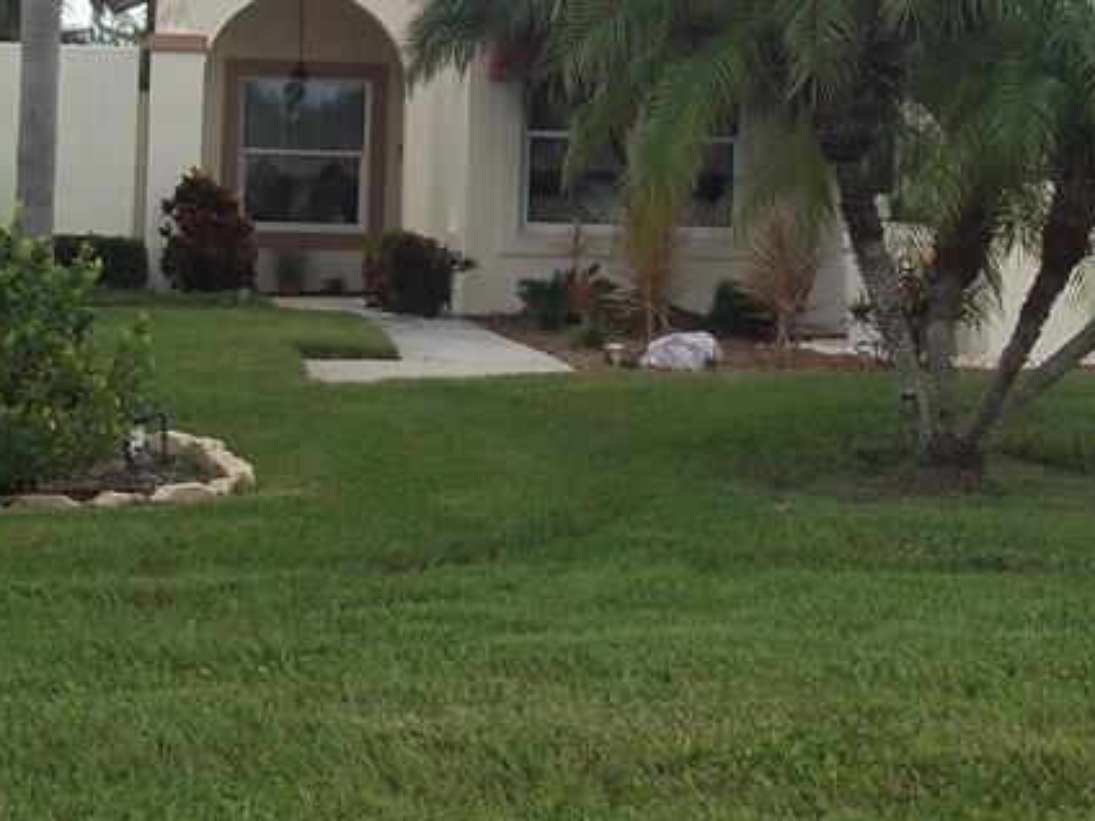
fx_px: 2752
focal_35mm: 87
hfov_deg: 22.5
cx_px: 671
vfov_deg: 16.7
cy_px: 62
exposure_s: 1/125
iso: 80
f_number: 8
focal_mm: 6.5
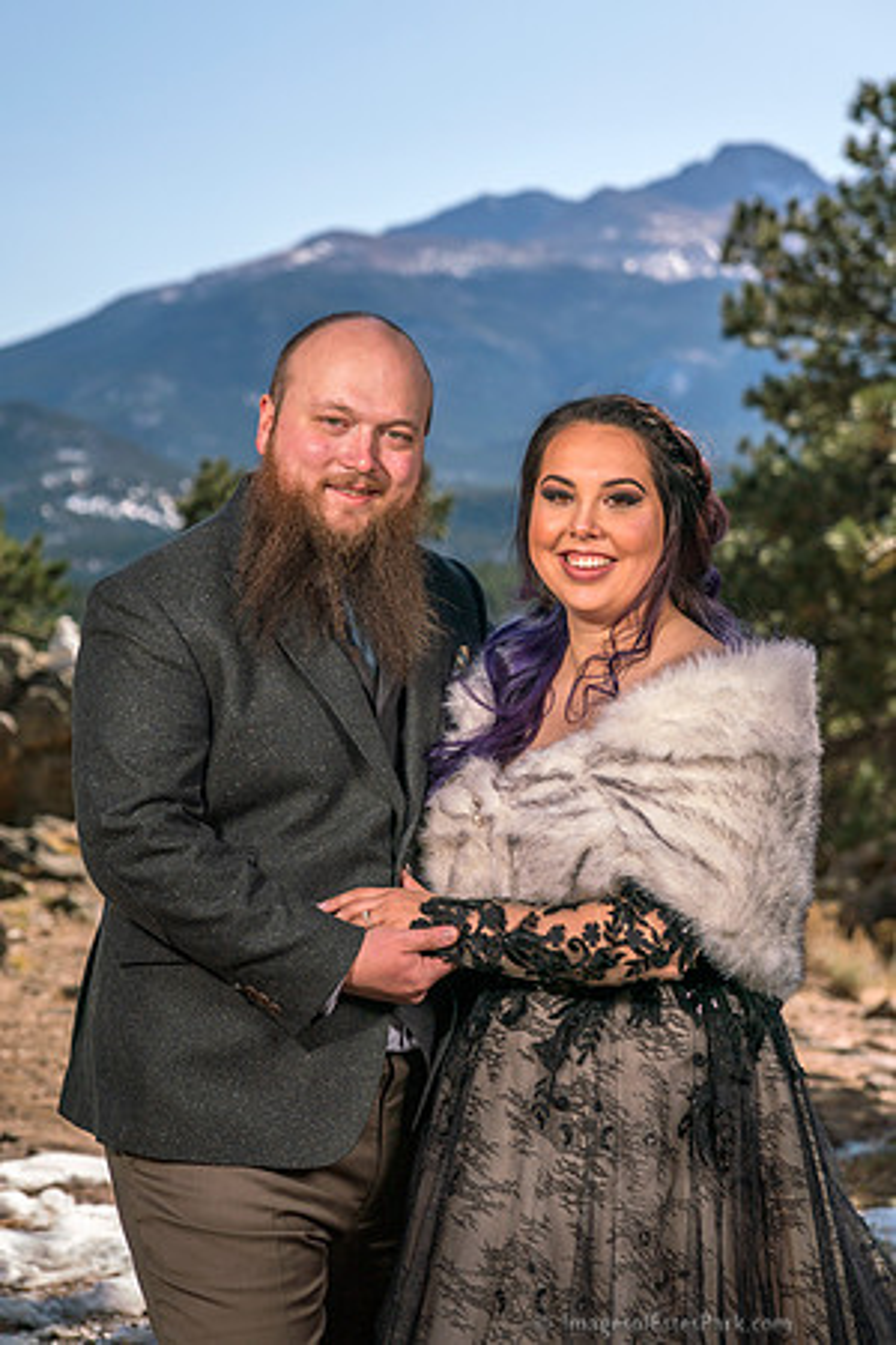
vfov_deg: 28.8
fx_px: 2613
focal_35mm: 70
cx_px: 448
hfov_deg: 19.5
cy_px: 672
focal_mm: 70
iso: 200
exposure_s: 1/2500
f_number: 4.5
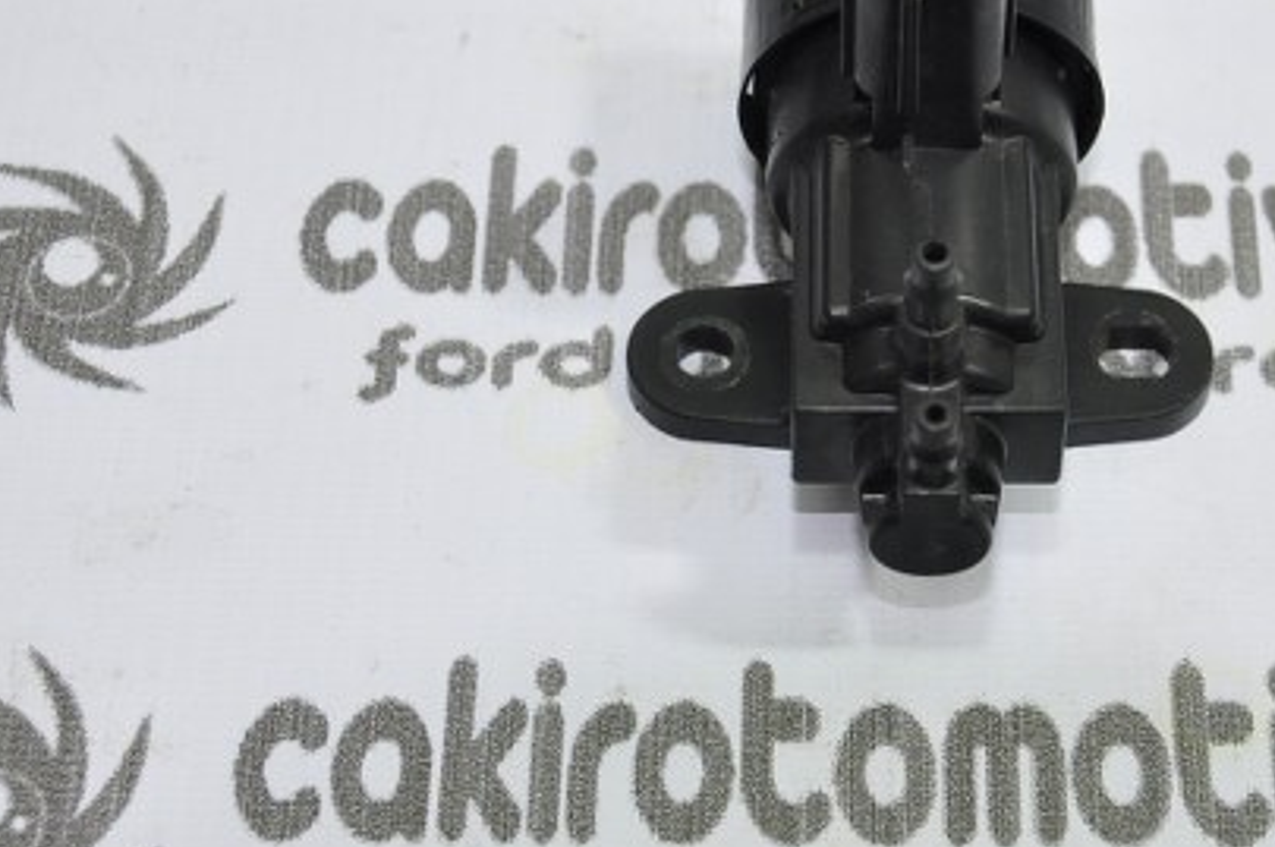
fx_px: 3537
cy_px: 198
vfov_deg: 13.6
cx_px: 885
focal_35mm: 100
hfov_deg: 20.3
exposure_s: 1/30
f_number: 4.5
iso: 200
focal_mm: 30
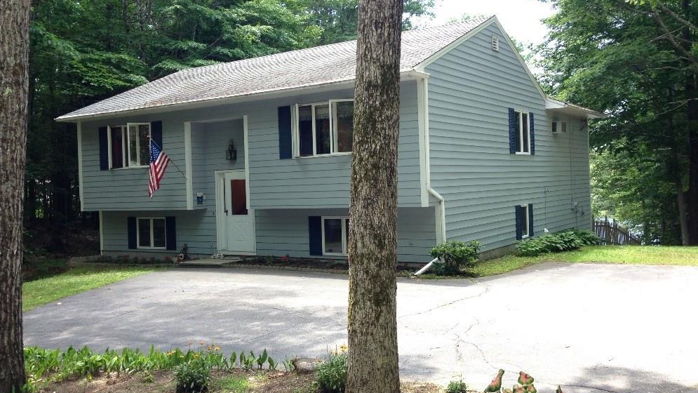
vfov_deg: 32.0
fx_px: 685
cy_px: 175
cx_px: 354
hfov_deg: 54.0
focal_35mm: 37
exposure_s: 1/120
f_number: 2.4
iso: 50
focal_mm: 4.12
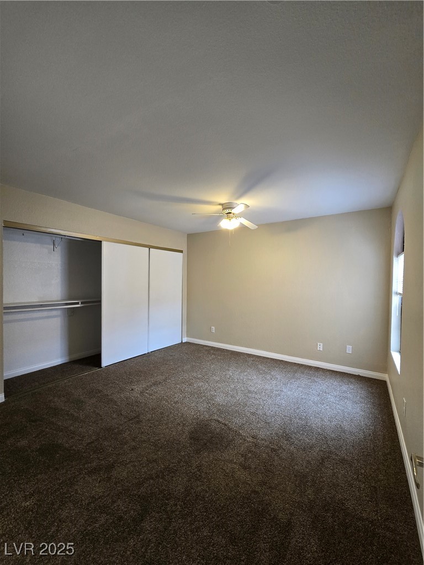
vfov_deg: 106.2
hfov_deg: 89.9
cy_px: 282
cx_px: 212
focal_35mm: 13
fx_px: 212
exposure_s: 1/60
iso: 200
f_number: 2.2
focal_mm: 2.2
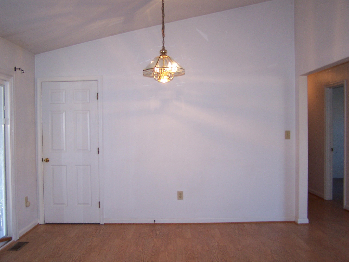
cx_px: 174
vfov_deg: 36.0
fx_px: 403
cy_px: 131
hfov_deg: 46.8
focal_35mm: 40
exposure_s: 1/60
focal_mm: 6.7
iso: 140
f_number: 2.8
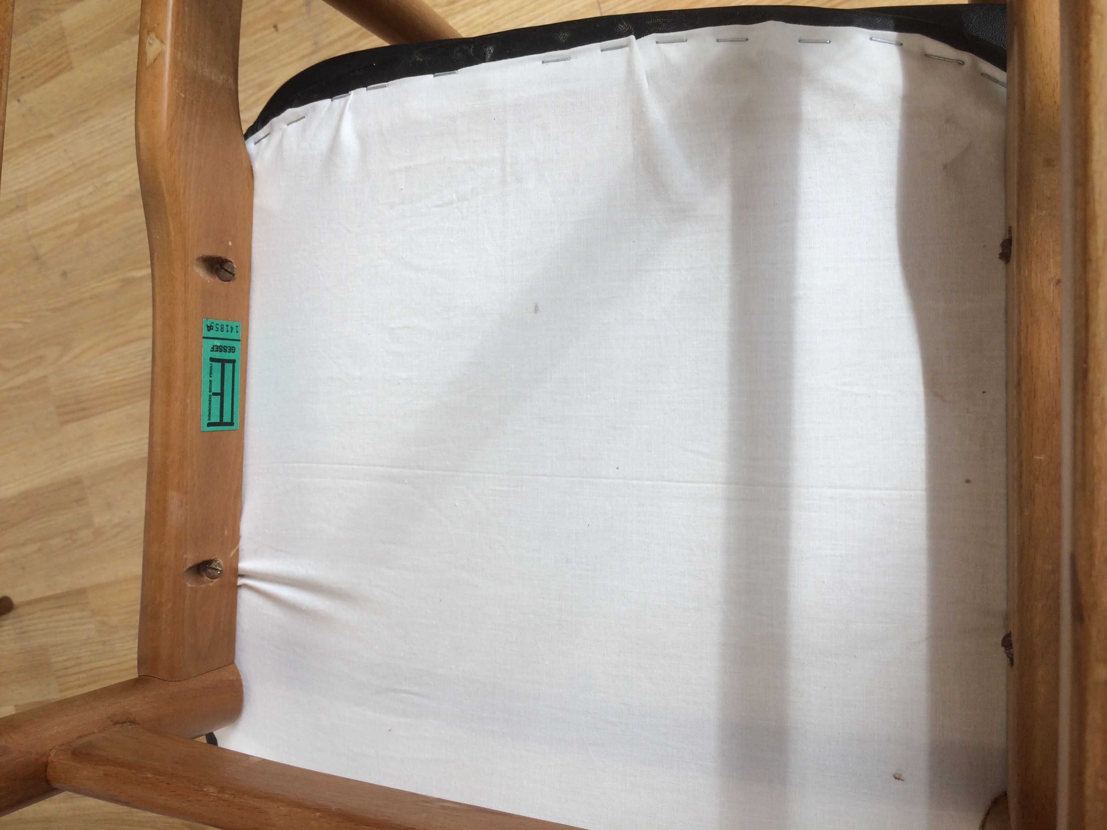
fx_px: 927
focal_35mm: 29
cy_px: 415
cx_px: 554
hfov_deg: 61.7
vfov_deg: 48.2
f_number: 2.2
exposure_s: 1/102
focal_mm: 4.15
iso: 32
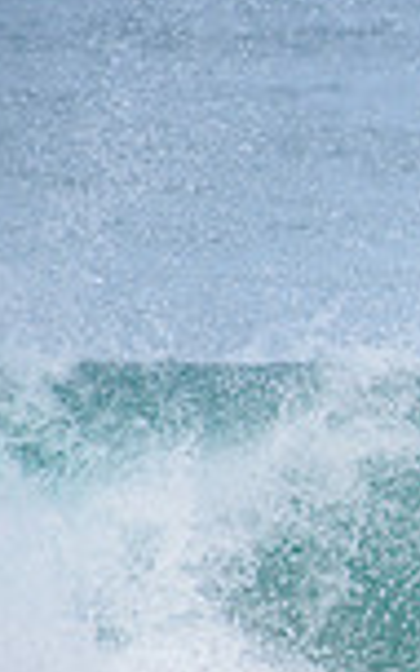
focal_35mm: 1946
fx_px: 35639
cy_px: 471
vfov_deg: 1.1
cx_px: 1061
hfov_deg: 0.7
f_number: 5.6
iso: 250
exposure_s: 1/2000
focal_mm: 500
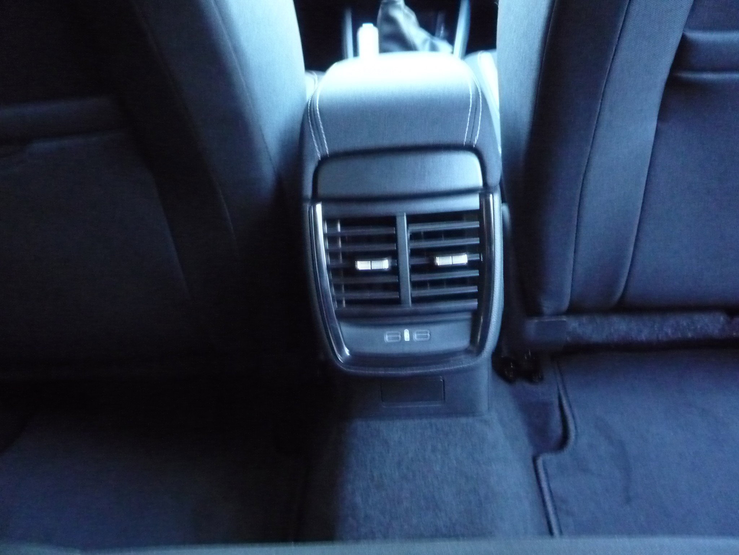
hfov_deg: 60.0
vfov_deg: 46.8
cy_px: 278
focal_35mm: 30
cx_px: 370
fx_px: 640
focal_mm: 5.2
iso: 800
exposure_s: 1/10
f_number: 3.3
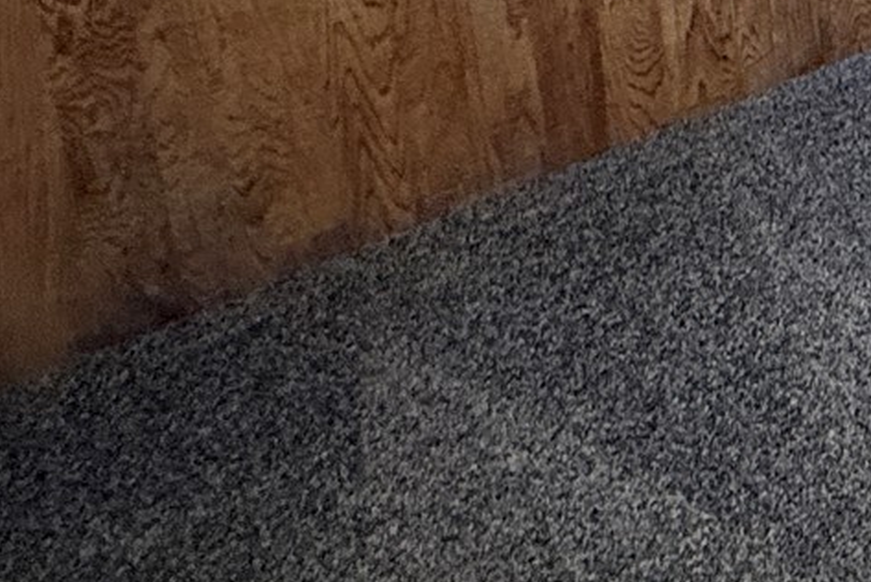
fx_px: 1525
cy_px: -501
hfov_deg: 20.7
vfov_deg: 17.2
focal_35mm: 63
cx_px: 1613
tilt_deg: -8.0
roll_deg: +1.6
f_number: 2.2
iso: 320
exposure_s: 1/60
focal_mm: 2.22
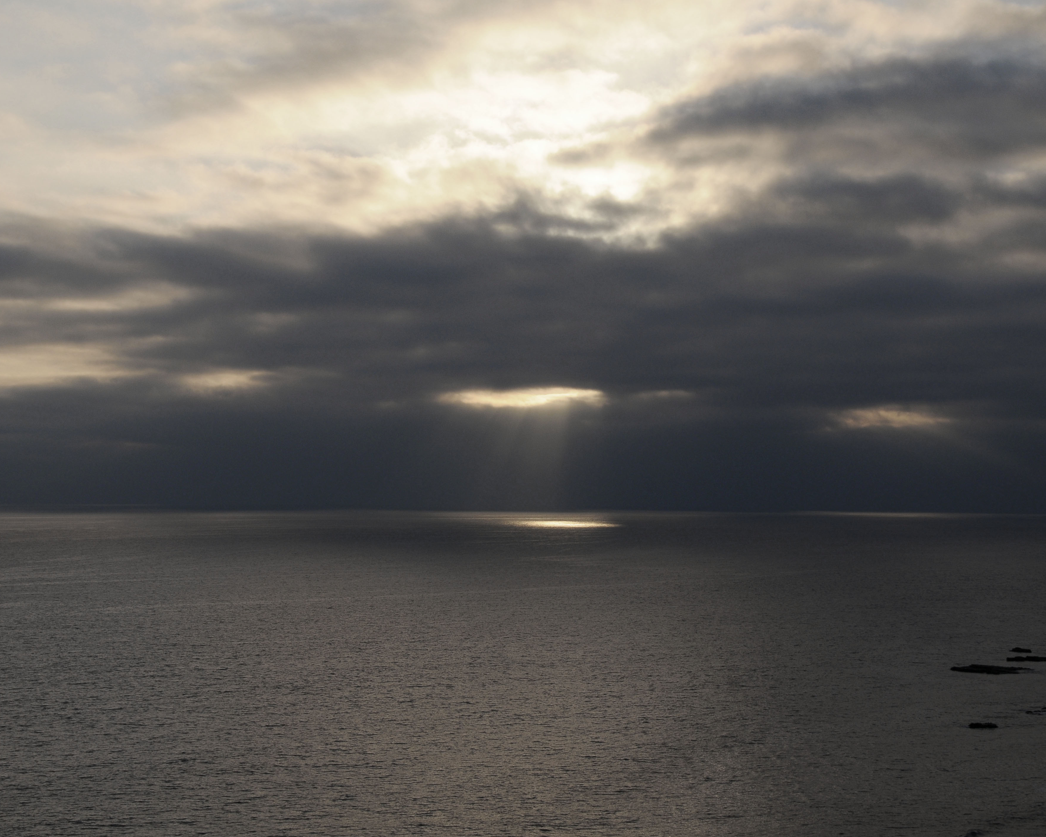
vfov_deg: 20.4
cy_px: 419
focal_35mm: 75
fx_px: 2322
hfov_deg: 25.3
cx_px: 630
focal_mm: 44
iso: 200
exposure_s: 1/500
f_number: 11
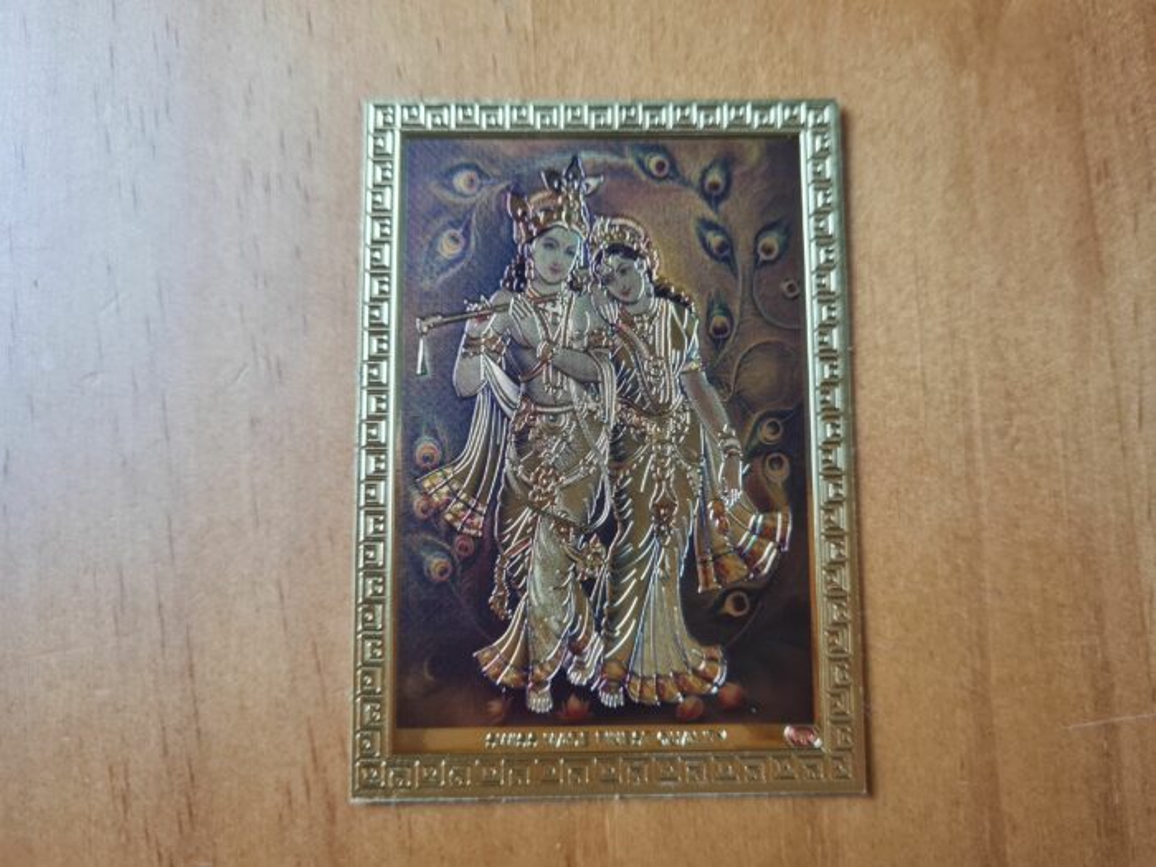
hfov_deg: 67.3
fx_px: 868
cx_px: 578
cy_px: 434
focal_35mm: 26
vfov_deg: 53.1
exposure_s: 1/120
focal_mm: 5.4
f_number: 1.8
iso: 125
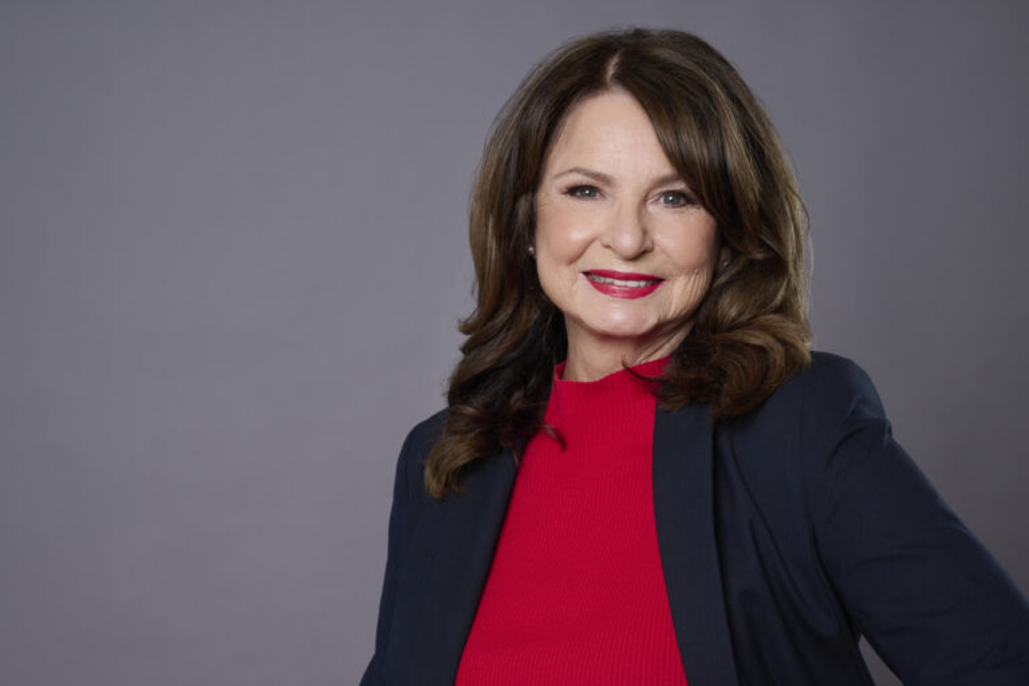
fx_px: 2001
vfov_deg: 19.5
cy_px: 343
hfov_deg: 28.8
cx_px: 514
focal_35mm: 70
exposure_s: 1/125
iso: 250
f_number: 16
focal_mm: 70
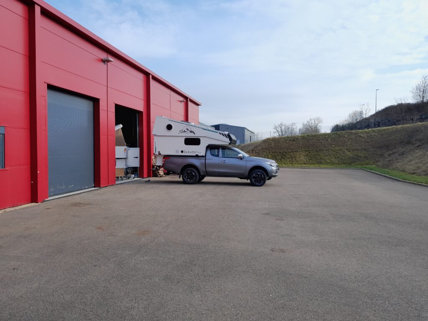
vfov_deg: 53.1
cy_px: 160
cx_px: 214
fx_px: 321
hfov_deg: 67.3
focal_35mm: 26
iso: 40
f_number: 1.8
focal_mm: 4
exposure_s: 1/1078
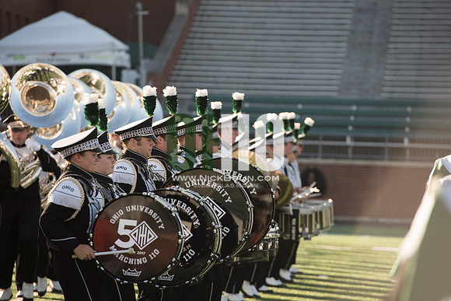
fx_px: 2506
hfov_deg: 10.3
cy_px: 150
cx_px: 226
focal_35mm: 200
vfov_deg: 6.9
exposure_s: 1/800
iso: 320
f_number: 5
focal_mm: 200
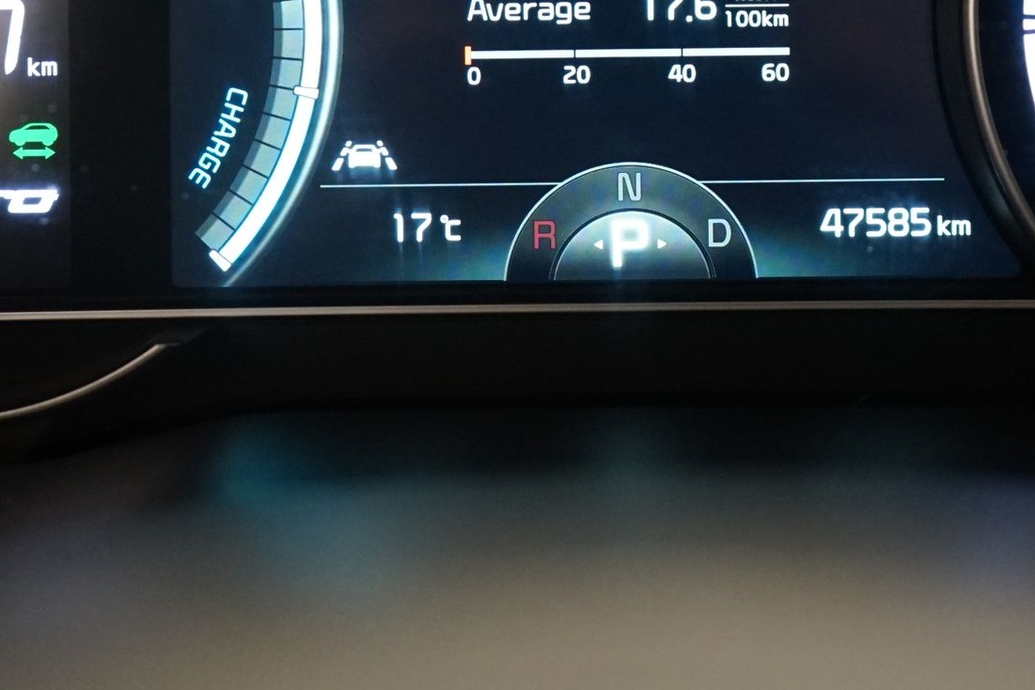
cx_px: 609
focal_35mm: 84
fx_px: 2415
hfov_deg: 24.2
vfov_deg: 15.8
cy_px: -77
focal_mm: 37
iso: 2500
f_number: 4
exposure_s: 1/60
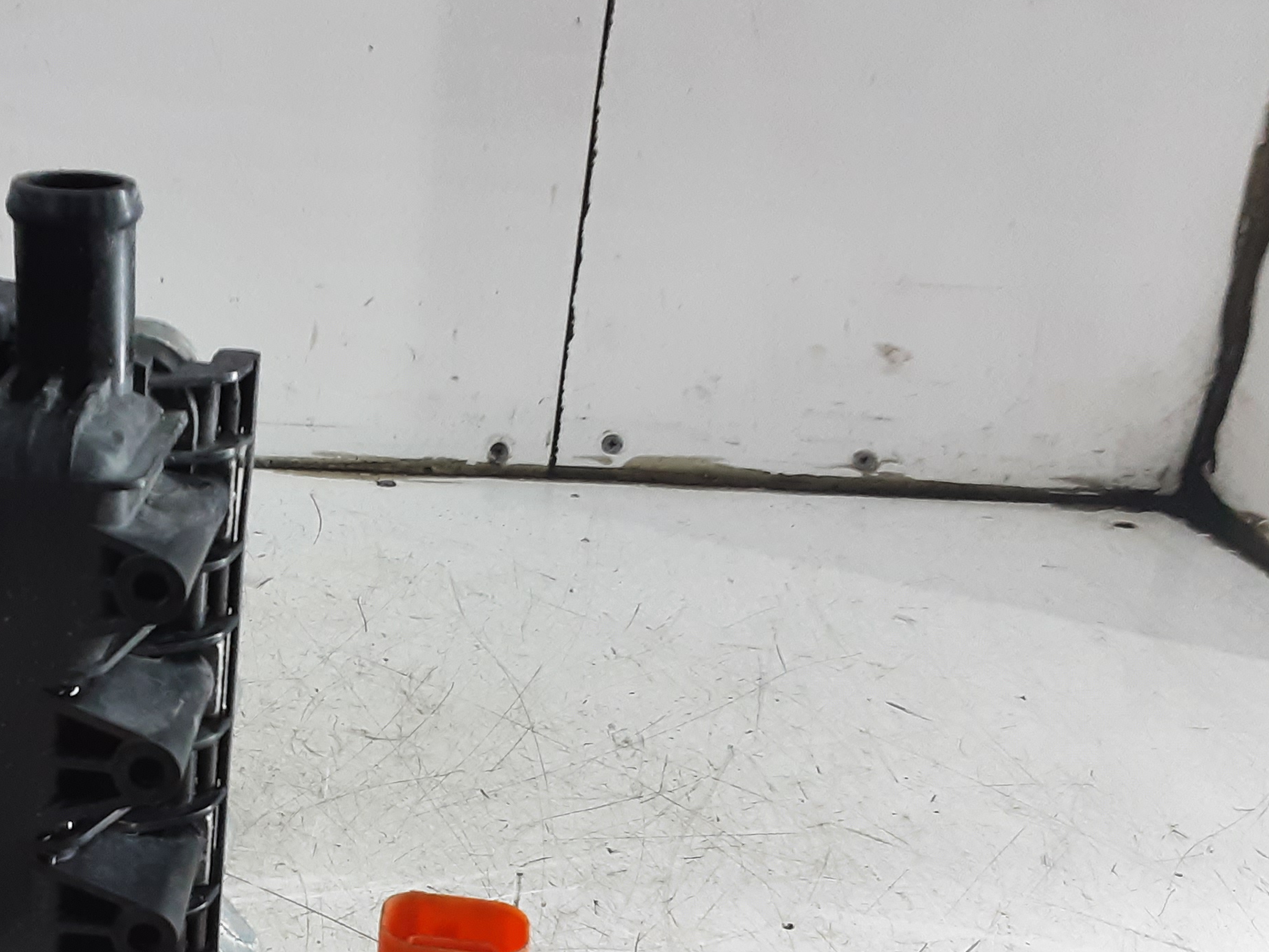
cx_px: 181
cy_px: 682
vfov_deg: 29.9
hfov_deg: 37.6
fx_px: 1760
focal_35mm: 48
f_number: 1.9
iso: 160
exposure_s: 1/50
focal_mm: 2.91
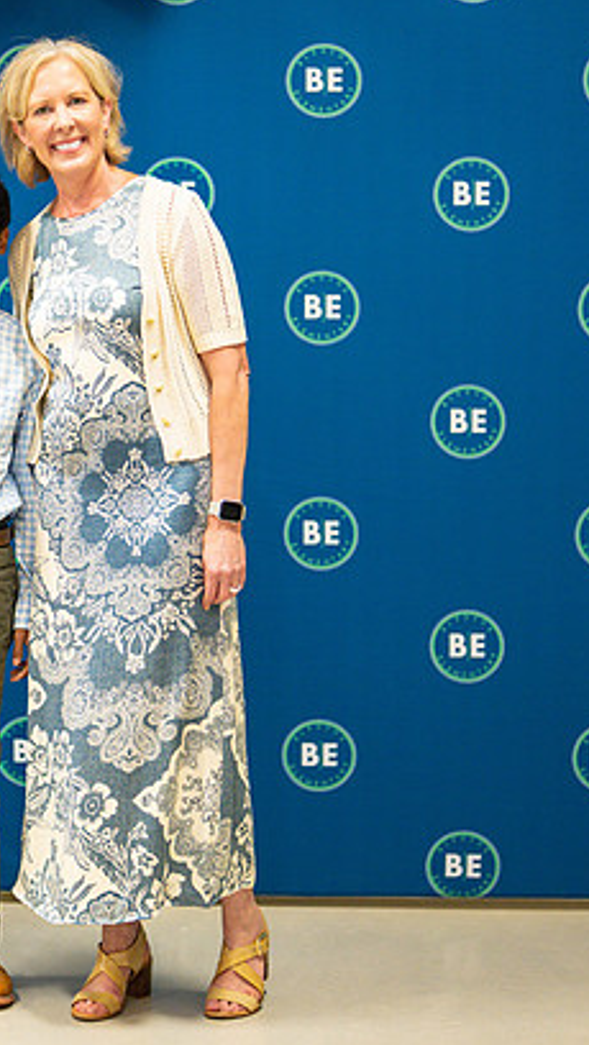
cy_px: 512
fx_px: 2689
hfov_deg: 12.4
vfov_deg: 22.0
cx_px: 33
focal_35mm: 97
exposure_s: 1/400
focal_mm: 50
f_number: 1.2
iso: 1250
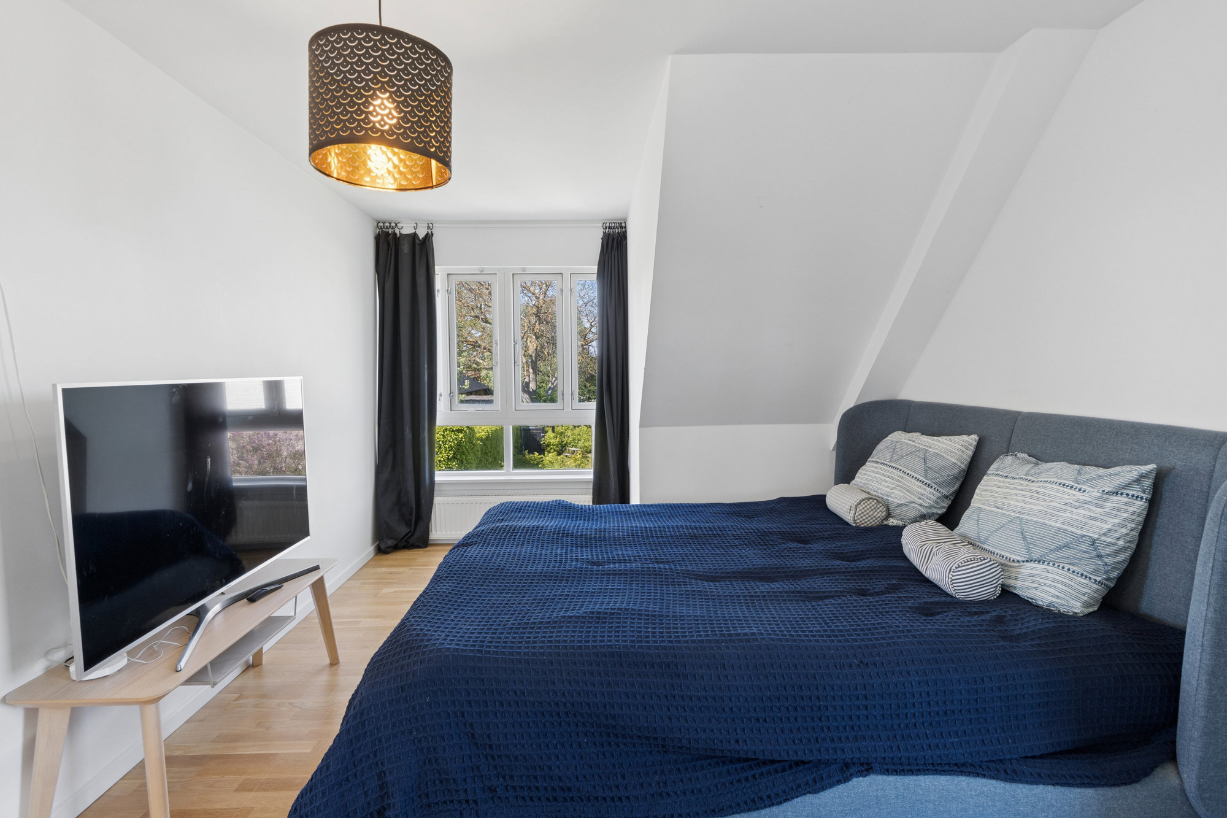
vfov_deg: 65.2
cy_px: 409
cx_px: 614
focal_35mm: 19
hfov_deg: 87.7
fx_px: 639
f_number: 6.3
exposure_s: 1/100
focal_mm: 12.5
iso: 320
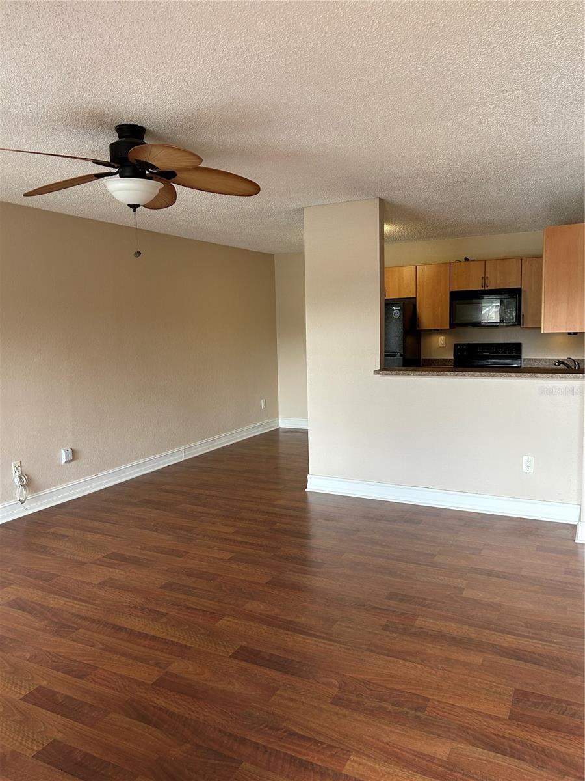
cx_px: 292
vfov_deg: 67.3
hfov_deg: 53.1
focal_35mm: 26
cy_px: 390
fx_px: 586
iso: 100
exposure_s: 1/120
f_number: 1.5
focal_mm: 5.7
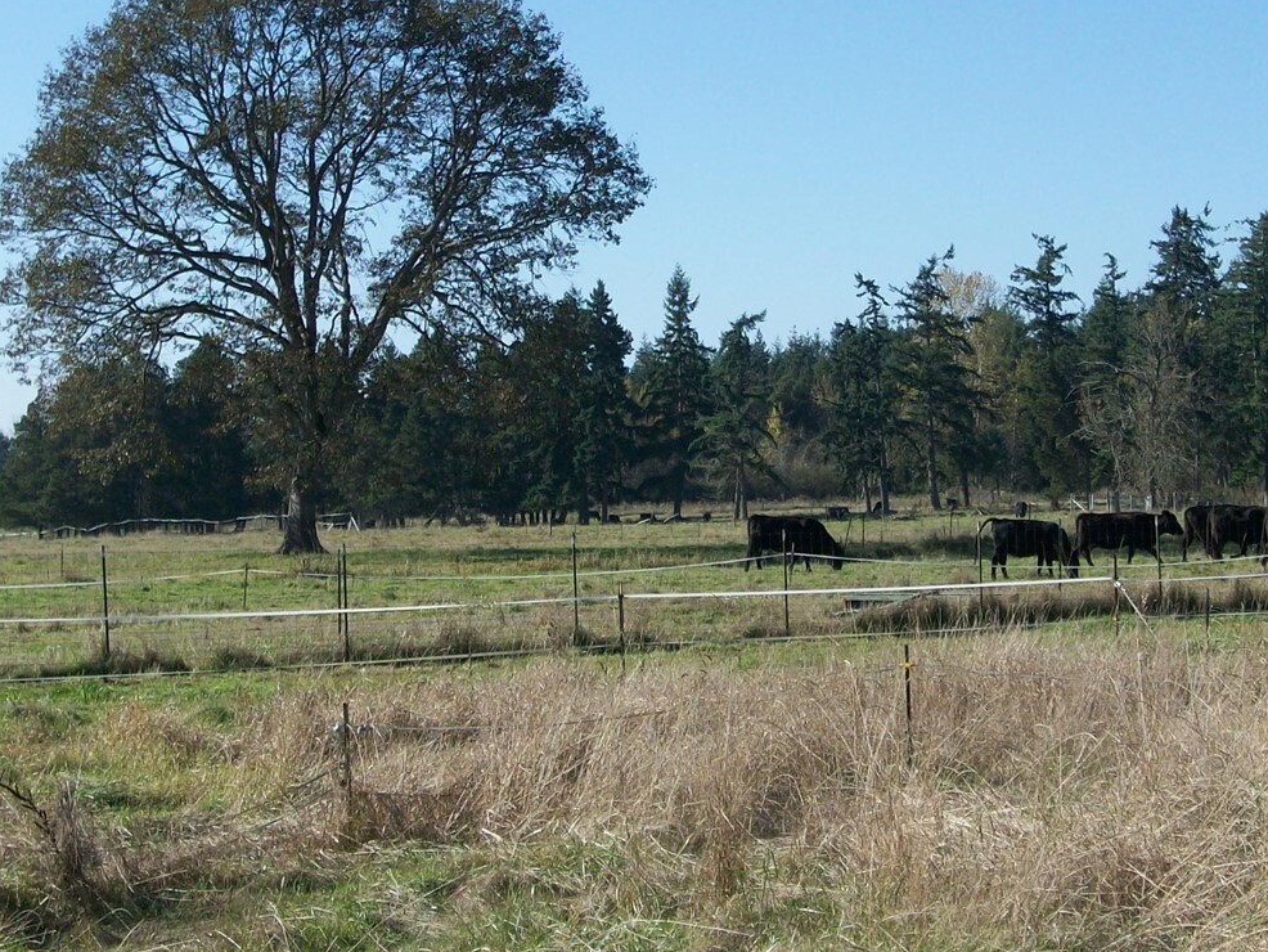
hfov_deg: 22.6
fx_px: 3151
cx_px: 917
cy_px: 418
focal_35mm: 86
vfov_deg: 17.2
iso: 64
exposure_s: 1/647
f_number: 3.6
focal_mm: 8.8
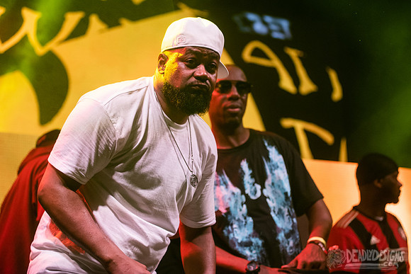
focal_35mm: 91
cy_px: 118
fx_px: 1038
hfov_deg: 22.4
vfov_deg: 15.0
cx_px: 206
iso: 2000
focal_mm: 80
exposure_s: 1/250
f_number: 3.5
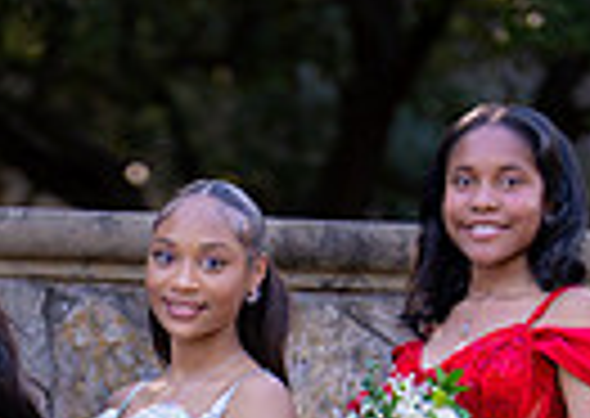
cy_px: 808
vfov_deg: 5.3
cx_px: 124
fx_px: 4465
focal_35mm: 267
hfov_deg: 7.5
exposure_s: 1/1600
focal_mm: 50
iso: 200
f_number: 1.2
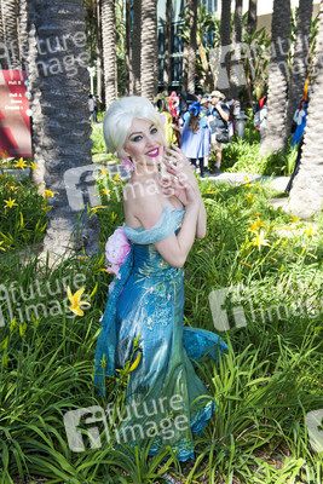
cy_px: 242
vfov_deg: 50.7
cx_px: 162
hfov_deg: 35.1
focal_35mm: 38
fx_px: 511
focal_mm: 38
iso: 400
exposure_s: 1/400
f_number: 6.3
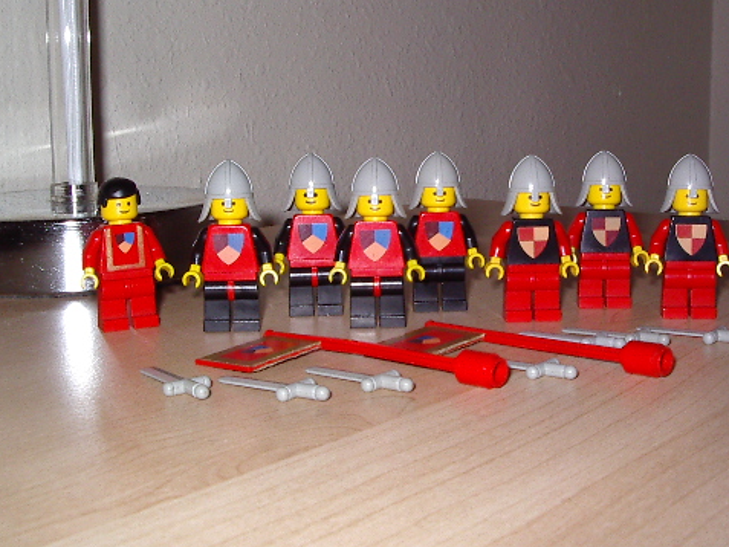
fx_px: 1074
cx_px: 437
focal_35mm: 51
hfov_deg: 37.3
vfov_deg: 28.5
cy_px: 238
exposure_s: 1/60
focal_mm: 5.8
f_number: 4.8
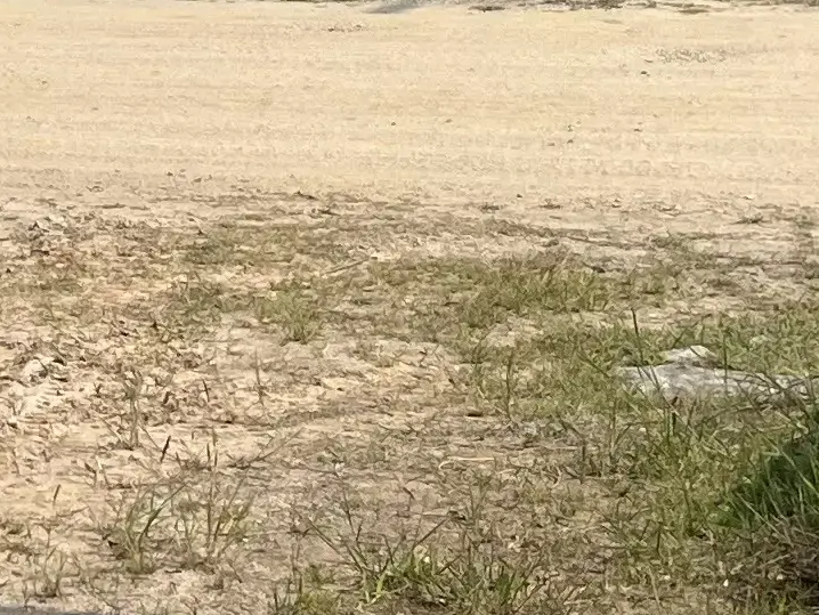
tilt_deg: -7.7
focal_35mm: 146
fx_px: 3455
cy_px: -187
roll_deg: +1.0
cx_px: -641
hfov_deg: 12.4
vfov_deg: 10.0
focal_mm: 5.1
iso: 50
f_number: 1.6
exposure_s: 1/4310
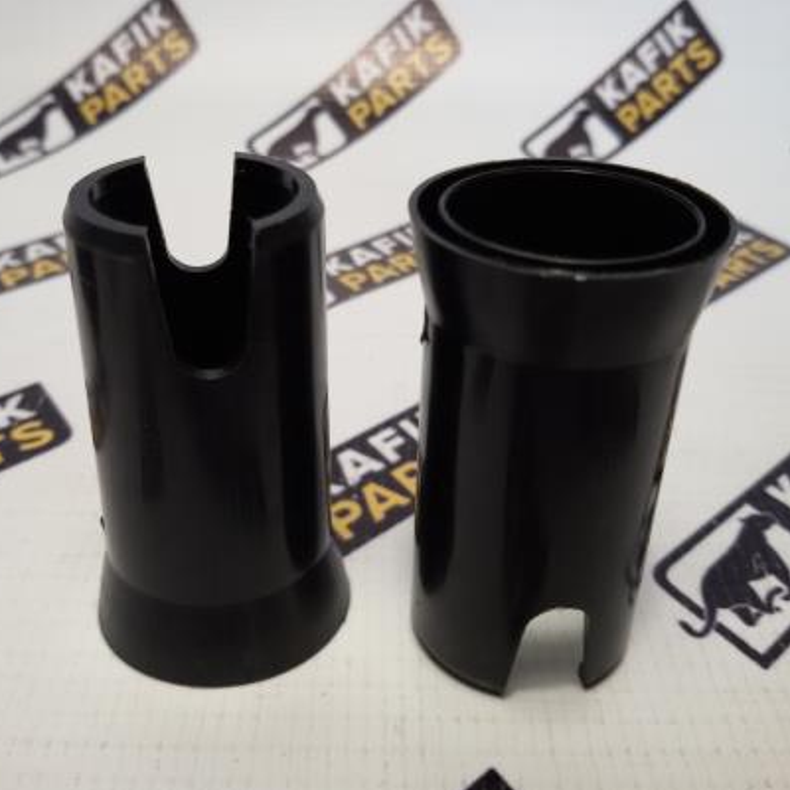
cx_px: 346
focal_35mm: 37
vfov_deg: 44.9
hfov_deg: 44.8
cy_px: 398
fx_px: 955
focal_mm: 2.93
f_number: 2.4
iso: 64
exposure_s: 1/33
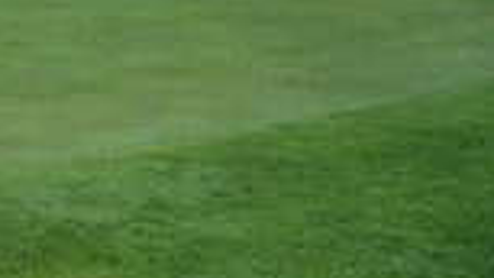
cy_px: -224
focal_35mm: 106
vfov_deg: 10.7
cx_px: -411
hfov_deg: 16.6
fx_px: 1388
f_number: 5
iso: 320
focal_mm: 25.7
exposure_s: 1/400
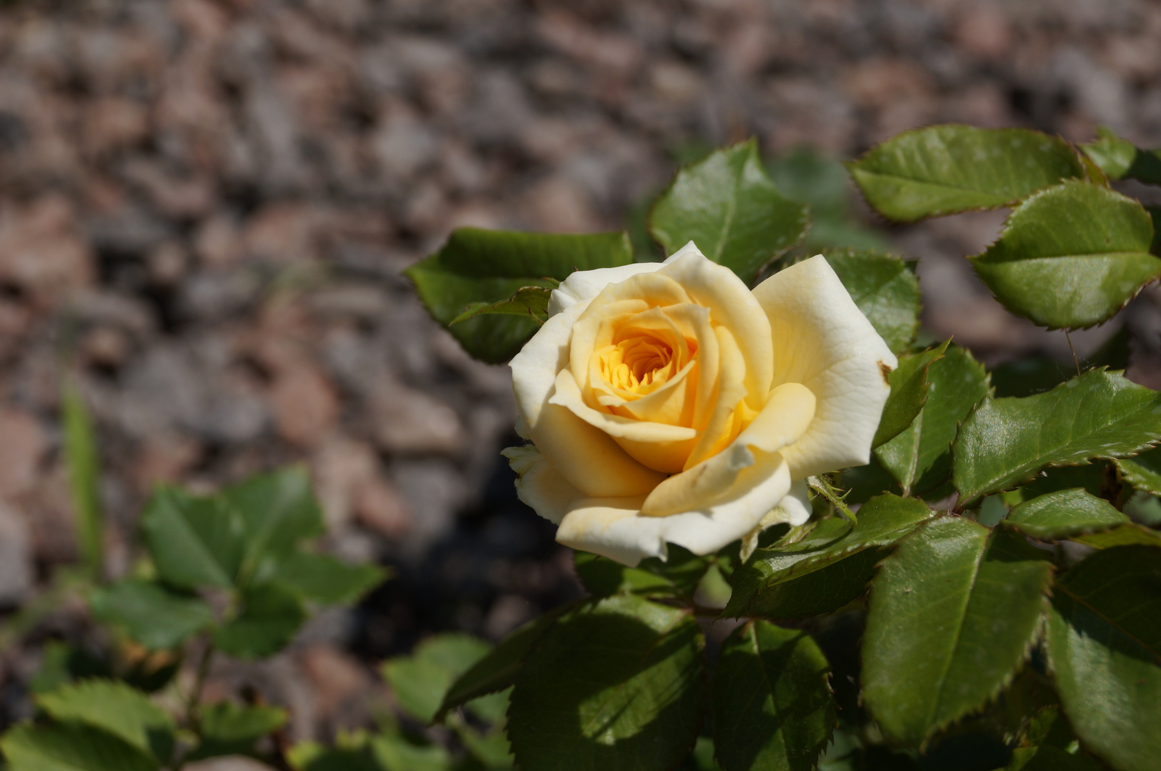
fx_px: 2416
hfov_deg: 27.0
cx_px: 580
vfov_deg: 18.1
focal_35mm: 75
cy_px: 386
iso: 100
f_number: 8
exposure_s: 1/500
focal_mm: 50
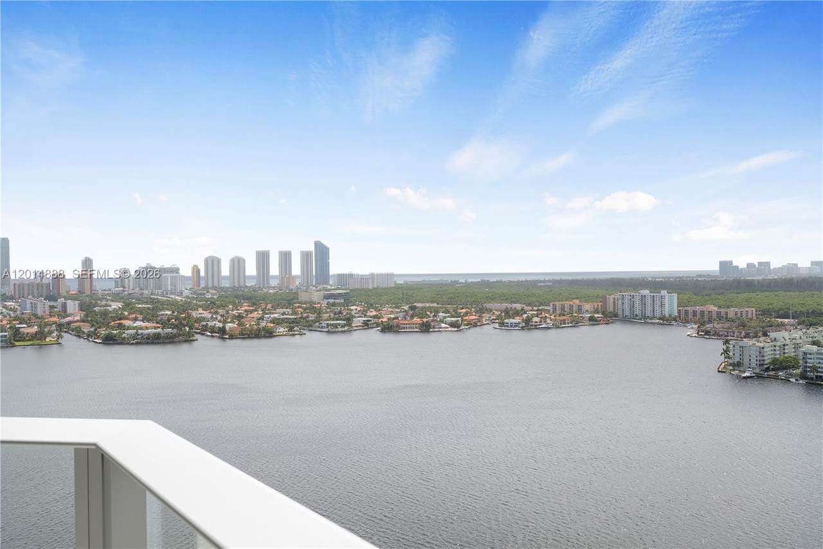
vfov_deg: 42.3
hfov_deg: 60.3
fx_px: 709
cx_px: 412
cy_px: 274
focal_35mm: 31
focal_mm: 31
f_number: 10
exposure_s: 1/320
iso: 100
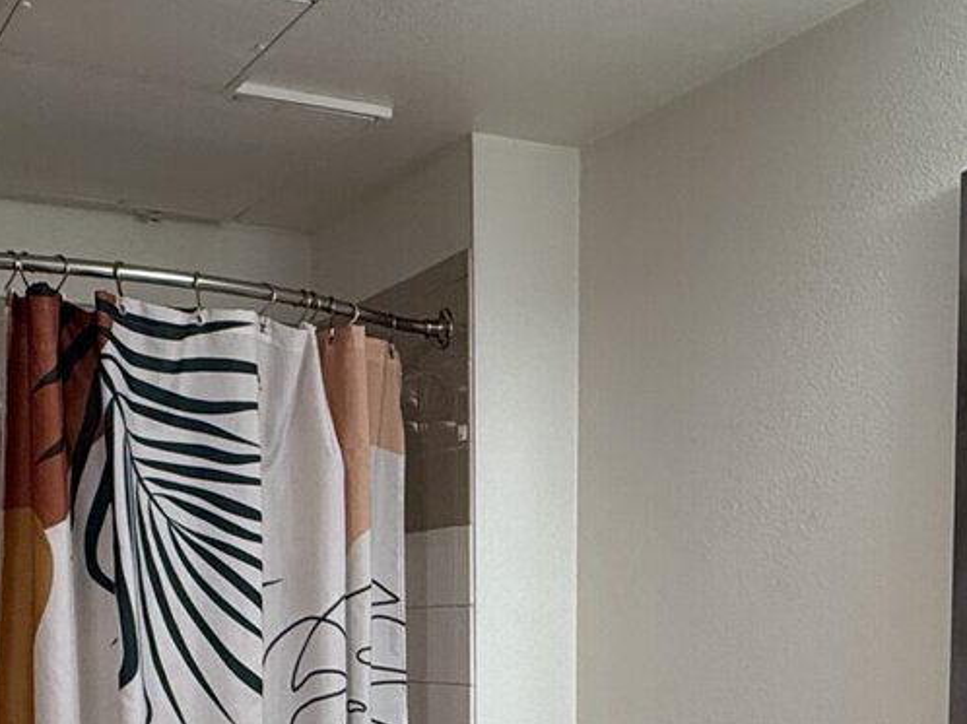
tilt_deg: -4.8
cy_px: 761
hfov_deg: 35.5
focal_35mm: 54
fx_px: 1508
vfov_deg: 25.4
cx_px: 456
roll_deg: +0.4
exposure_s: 1/120
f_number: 2.2
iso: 200
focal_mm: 2.22
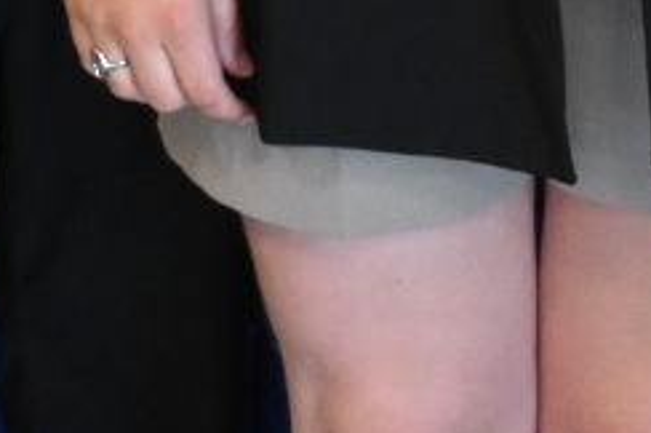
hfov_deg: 8.5
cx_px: 1315
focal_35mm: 229
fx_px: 4141
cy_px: -954
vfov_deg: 5.5
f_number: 4.2
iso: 2200
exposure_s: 1/40
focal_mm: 23
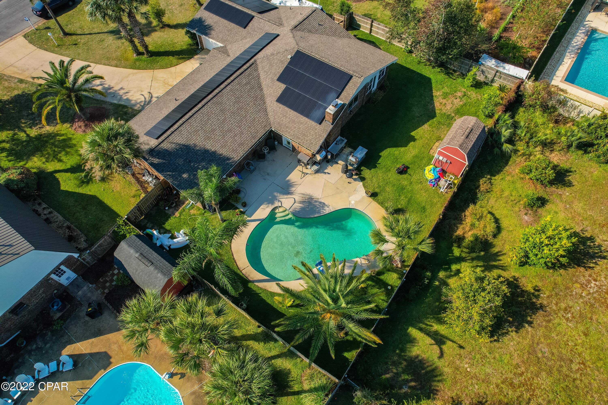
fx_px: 372
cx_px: 304
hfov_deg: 78.6
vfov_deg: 57.2
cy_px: 202
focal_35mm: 22
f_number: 2.8
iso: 100
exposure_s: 1/200
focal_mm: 8.38
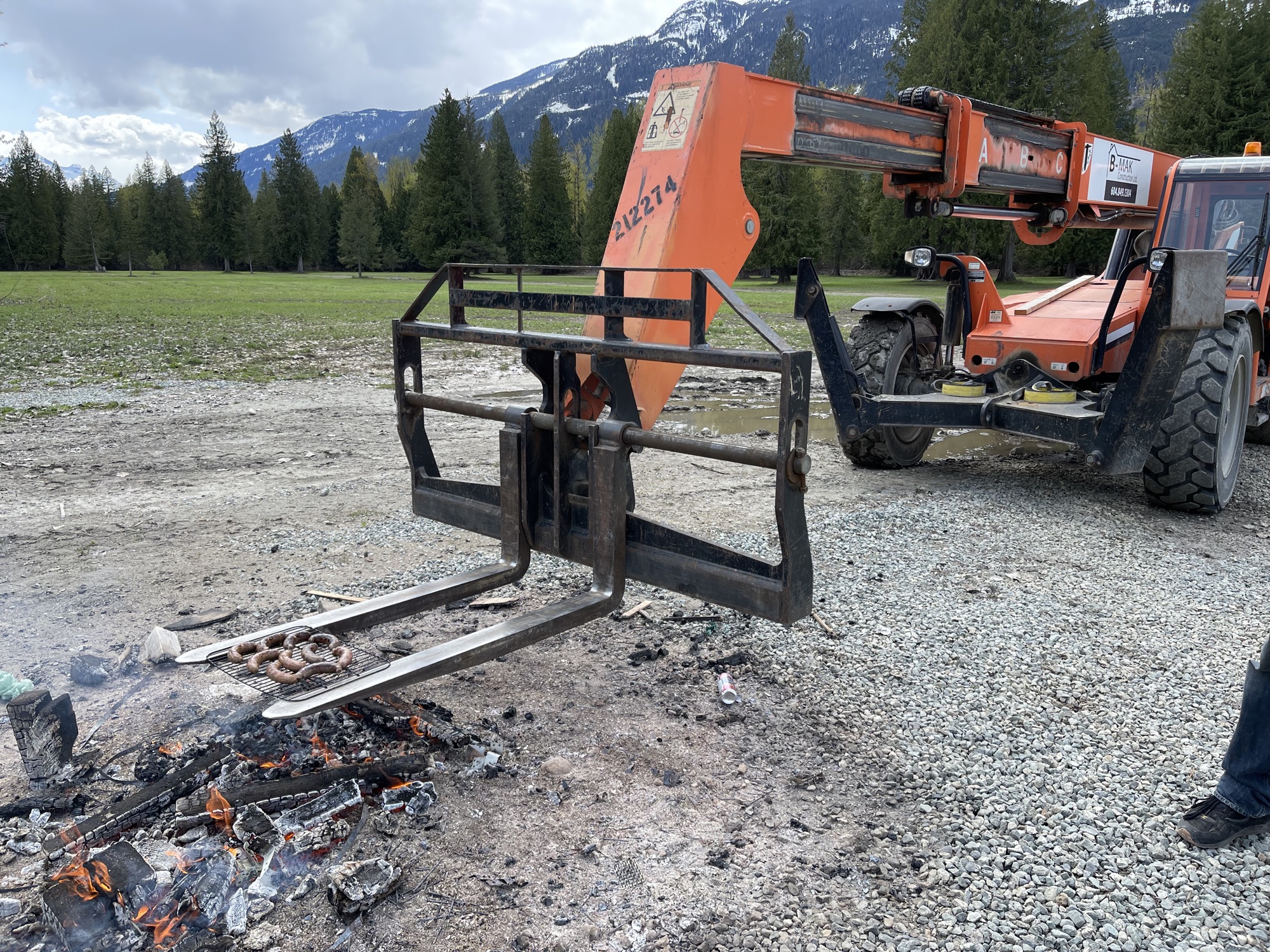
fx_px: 954
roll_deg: +0.2
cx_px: 635
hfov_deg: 67.3
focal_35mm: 26
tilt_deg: -12.6
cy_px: 476
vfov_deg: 53.1
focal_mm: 5.1
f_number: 1.6
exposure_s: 1/1279
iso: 32
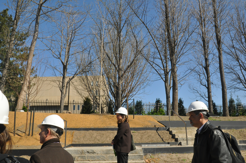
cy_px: 82
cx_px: 123
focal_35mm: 32
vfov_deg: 41.6
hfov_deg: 59.6
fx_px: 215
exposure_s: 1/640
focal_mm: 21
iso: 800
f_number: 13
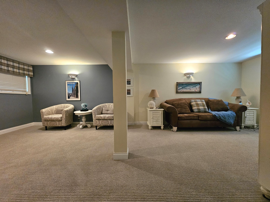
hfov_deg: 106.2
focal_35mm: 13
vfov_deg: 89.9
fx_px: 101
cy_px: 101
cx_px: 135
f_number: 2.2
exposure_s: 1/24
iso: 800
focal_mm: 2.2
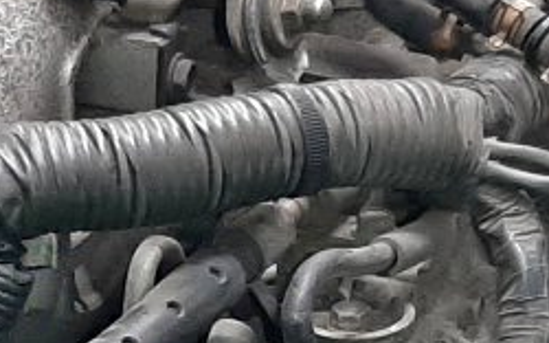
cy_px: 640
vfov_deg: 7.9
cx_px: 22
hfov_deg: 13.0
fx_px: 2378
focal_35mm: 159
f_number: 1.7
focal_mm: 3.93
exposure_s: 1/50
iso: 202
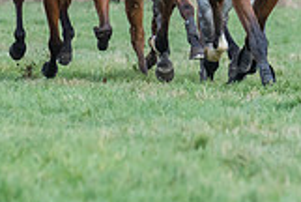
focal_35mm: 1049
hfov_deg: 2.0
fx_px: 8787
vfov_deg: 1.3
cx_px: 281
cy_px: -73
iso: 800
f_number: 4
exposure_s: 1/1000
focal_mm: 191
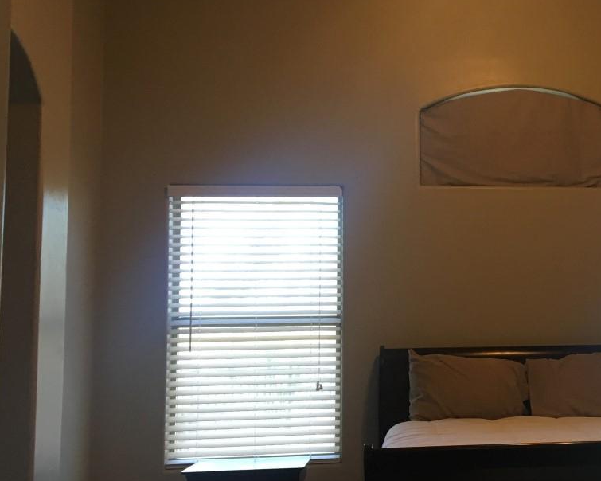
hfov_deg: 32.7
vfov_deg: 28.1
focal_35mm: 54
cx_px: 559
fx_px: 961
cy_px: 256
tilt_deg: +4.9
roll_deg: +2.0
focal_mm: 4.15
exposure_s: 1/30
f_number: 2.2
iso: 80
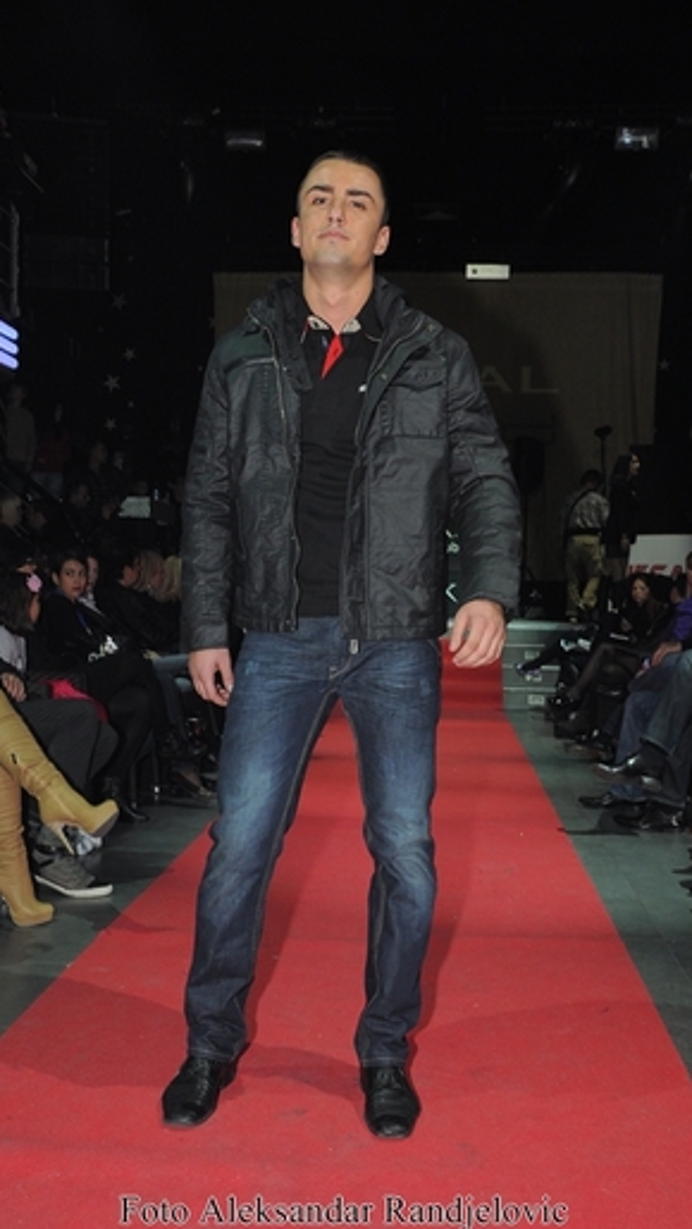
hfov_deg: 31.2
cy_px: 618
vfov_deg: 52.8
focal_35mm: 38
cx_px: 345
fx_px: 1239
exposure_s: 1/60
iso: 500
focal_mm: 24
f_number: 6.3
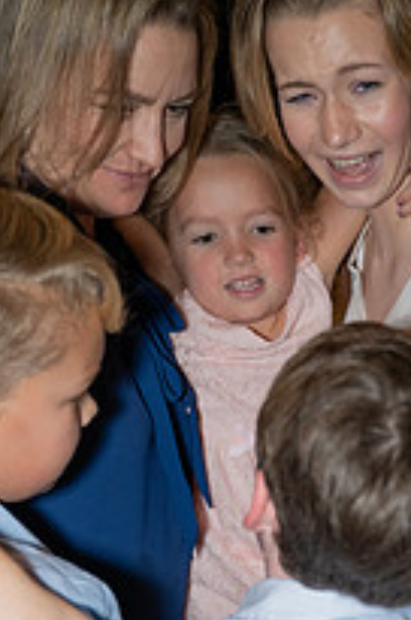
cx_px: 414
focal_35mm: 88
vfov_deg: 22.0
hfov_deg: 15.2
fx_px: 1512
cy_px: 671
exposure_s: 1/125
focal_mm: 40
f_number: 2.8
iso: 2000
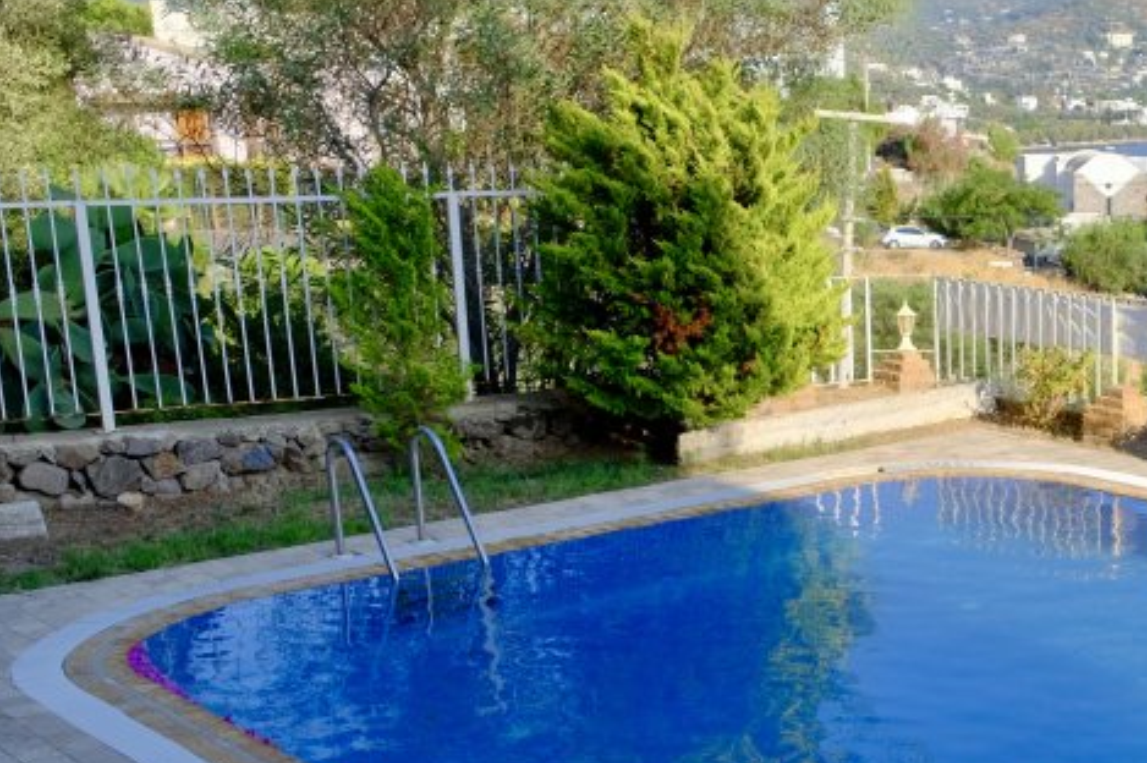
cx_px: 1171
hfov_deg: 31.2
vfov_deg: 22.7
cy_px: 573
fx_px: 1878
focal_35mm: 59
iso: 320
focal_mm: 18
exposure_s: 1/450
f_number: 5.6
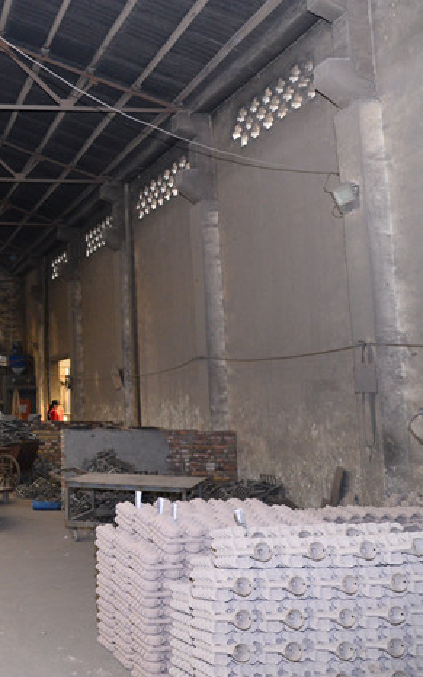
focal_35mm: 42
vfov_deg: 47.1
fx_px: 775
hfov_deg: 26.2
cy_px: 305
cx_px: -122
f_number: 5
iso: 2000
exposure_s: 1/60
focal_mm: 24
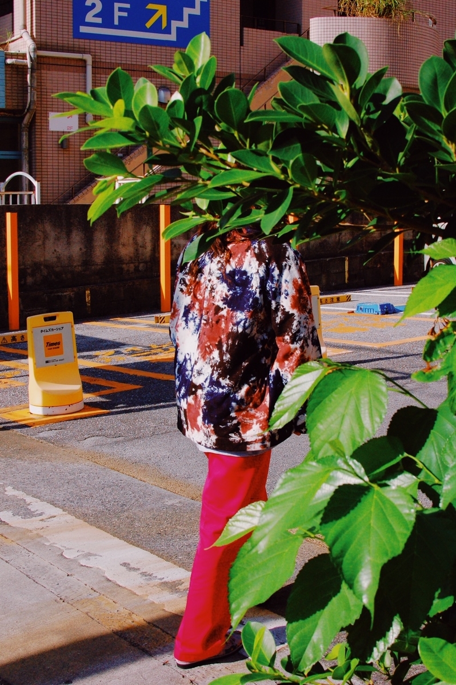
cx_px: 228
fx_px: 999
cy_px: 342
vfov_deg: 37.9
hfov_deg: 25.7
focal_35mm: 52
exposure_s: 1/640
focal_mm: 35
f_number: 13
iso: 800
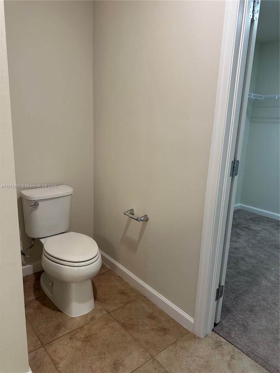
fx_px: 259
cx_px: 140
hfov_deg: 56.8
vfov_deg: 71.6
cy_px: 186
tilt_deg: -12.9
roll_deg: -2.8
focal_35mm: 24
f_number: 1.78
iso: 125
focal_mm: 6.86
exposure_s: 1/60
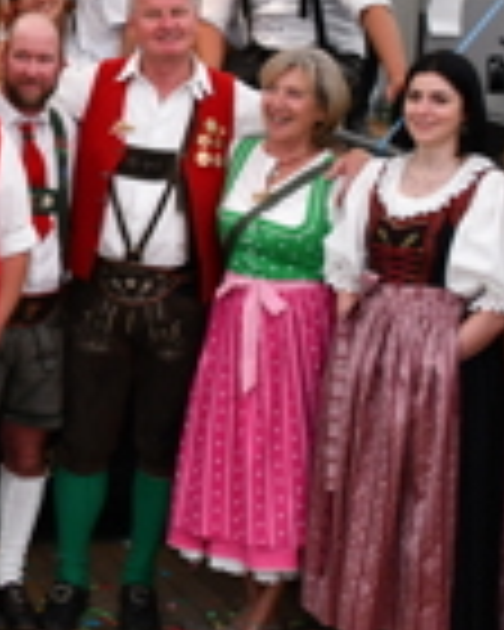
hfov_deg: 12.0
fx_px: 2163
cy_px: 101
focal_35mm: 116
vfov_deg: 16.4
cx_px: -459
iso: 720
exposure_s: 1/250
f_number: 3.5
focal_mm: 21
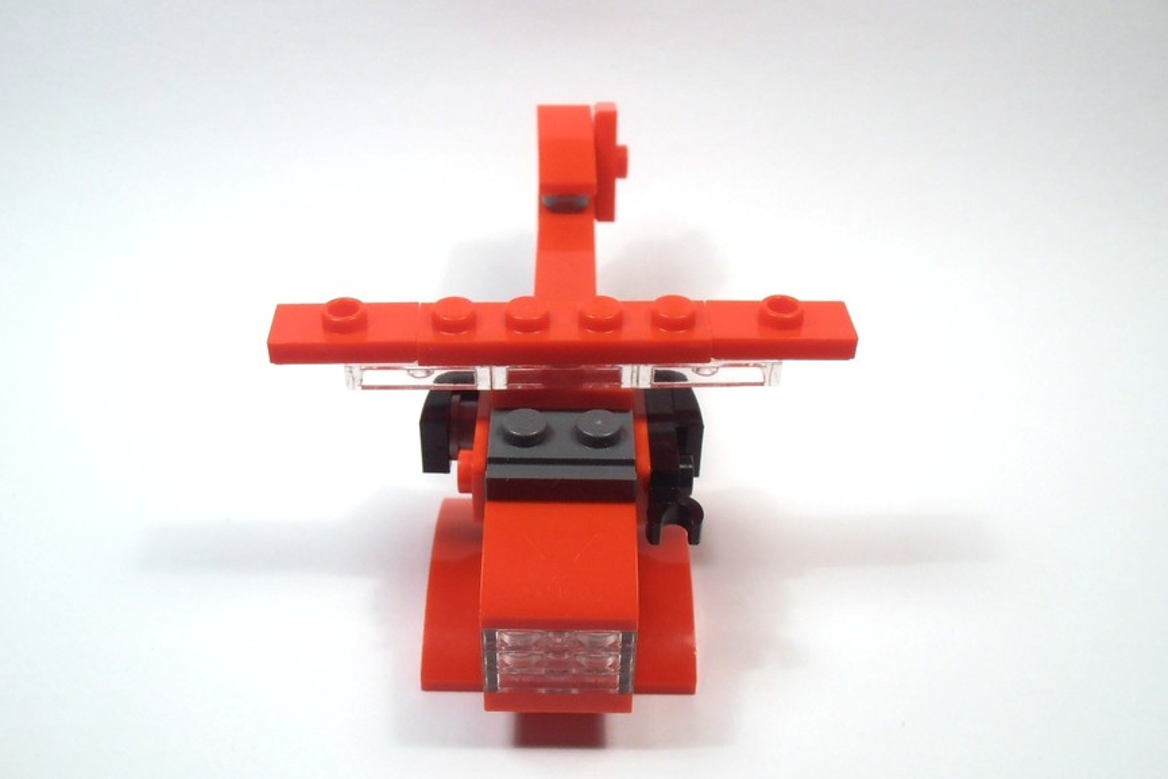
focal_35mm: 40
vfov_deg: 33.4
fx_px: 1297
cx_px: 562
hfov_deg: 48.5
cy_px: 412
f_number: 3.9
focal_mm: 6.61
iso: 80
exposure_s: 1/80
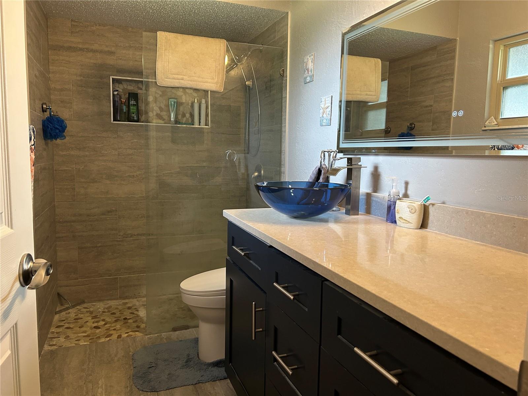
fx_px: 397
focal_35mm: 26
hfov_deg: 67.3
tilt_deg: -3.2
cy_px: 198
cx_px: 264
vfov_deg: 53.1
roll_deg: -2.1
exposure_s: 1/60
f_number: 1.5
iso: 200
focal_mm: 5.7
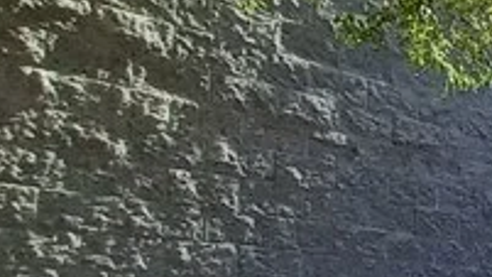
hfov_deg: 19.1
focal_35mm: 72
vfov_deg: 15.9
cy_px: 363
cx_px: 960
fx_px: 939
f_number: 2.2
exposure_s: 1/757
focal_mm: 1.42
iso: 40
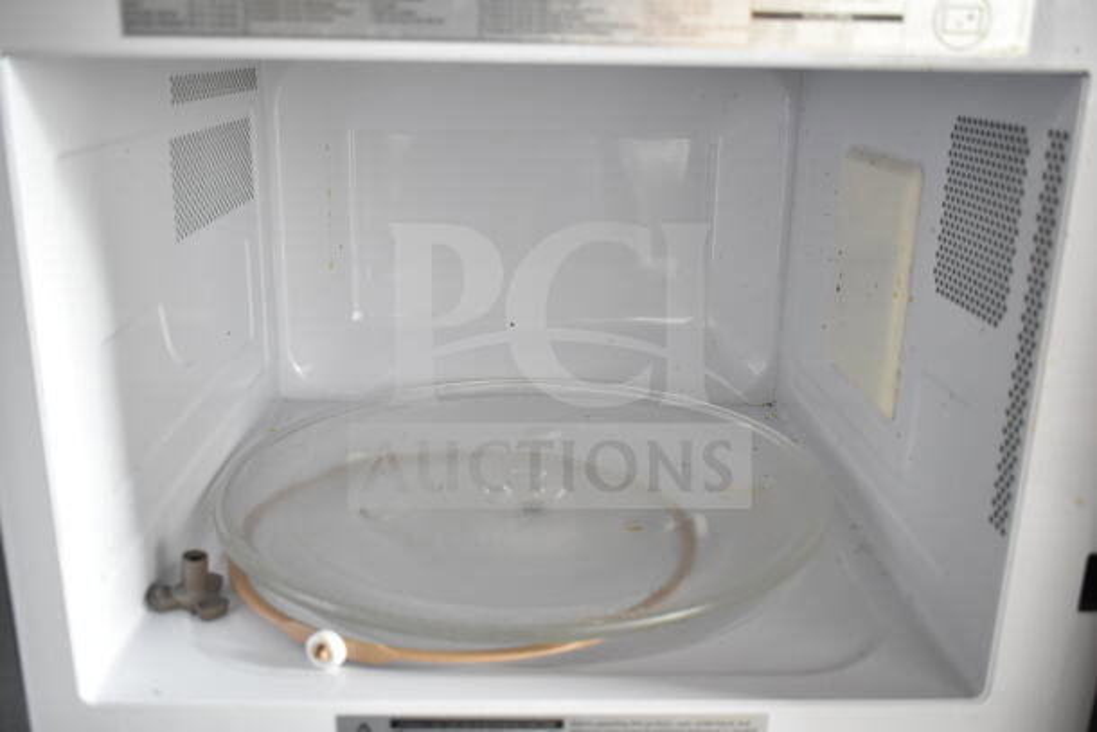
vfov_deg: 38.4
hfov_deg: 55.1
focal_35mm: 34
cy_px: 366
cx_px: 548
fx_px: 1051
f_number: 3.8
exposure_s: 1/50
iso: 1600
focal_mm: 23
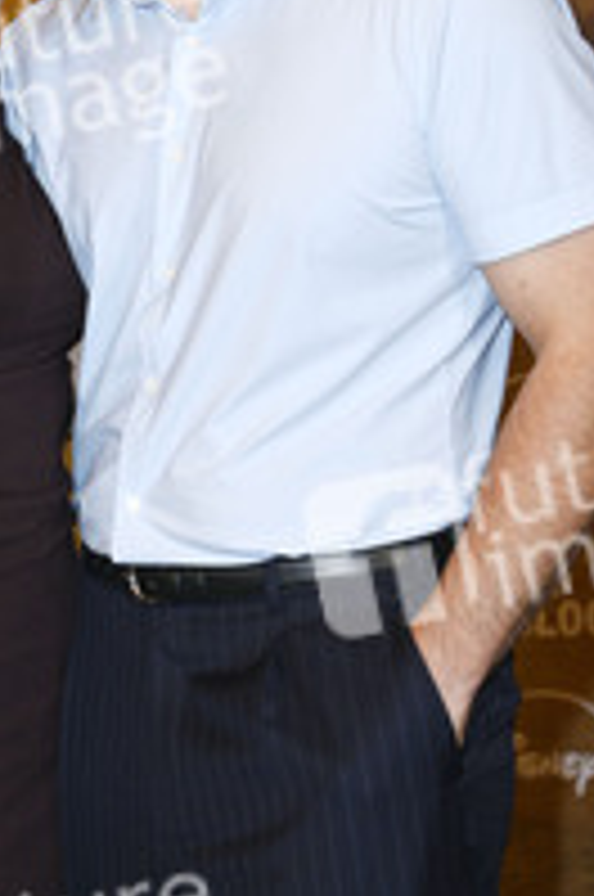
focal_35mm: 157
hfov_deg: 8.7
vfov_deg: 13.1
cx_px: 126
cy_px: 306
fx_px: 3899
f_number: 5.6
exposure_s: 1/250
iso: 640
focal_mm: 78
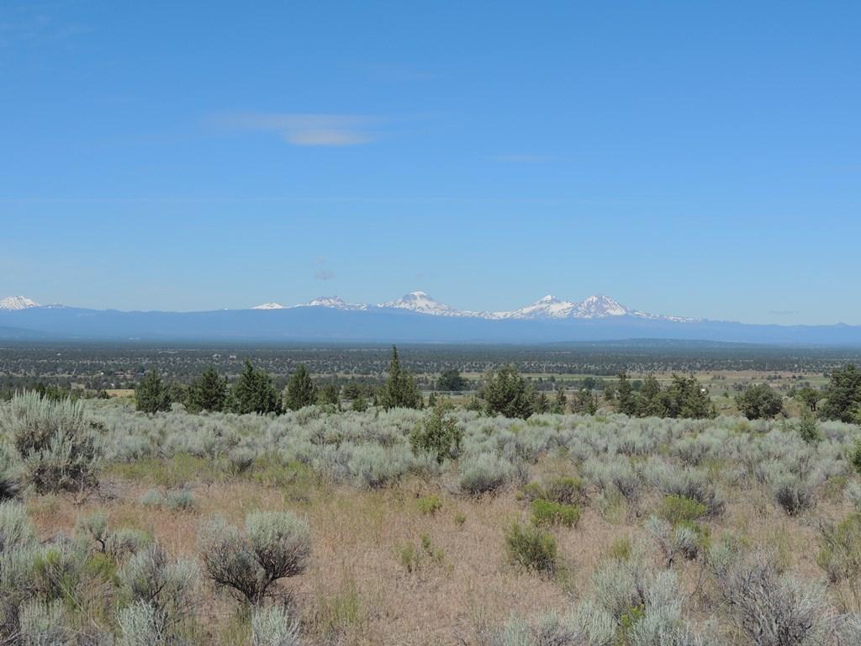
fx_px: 1492
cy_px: 323
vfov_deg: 24.4
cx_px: 430
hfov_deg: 32.2
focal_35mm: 60
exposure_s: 1/1250
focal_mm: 10.7
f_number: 4.2
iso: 100
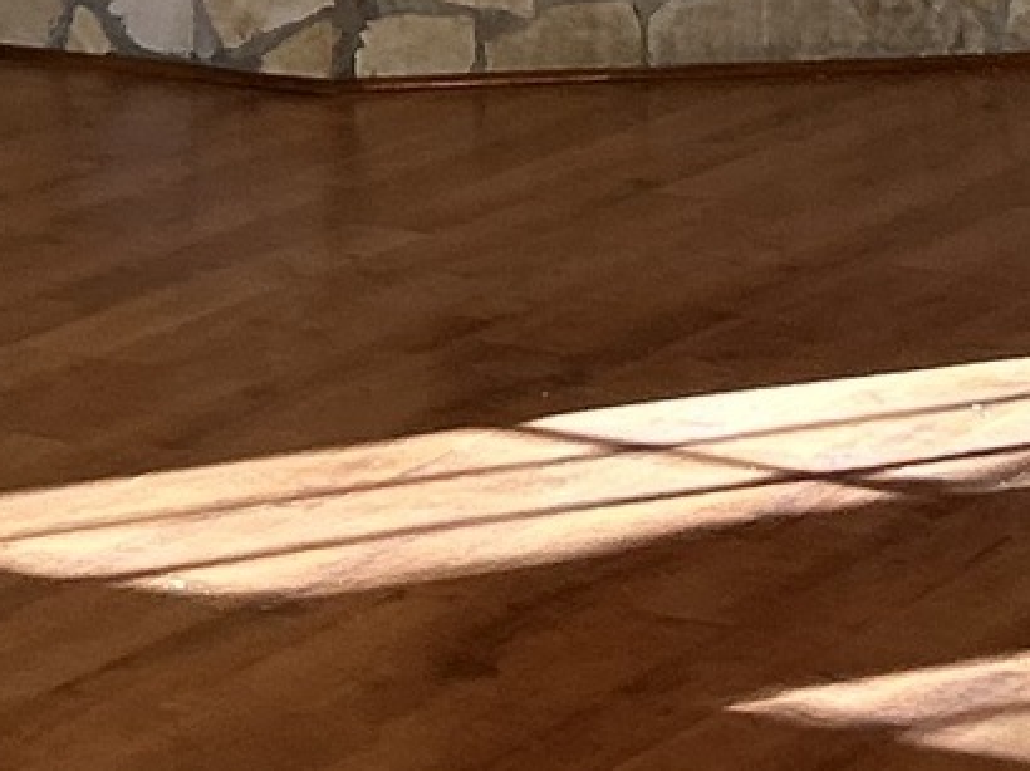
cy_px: -879
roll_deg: +0.5
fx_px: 5799
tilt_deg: -1.2
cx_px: 312
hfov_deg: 10.1
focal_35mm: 195
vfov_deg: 7.3
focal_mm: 5.7
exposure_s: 1/60
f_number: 1.5
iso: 100
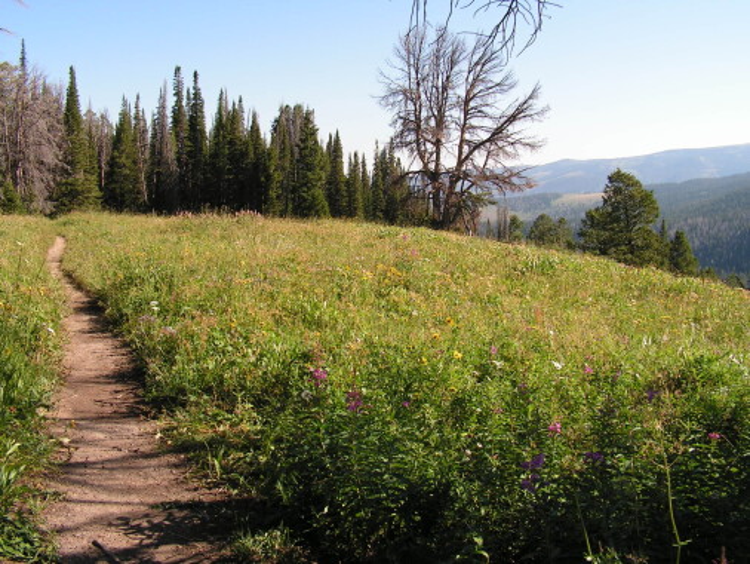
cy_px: 282
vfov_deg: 39.7
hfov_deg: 51.3
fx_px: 780
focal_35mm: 36
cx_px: 375
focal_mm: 6
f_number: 4.8
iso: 64
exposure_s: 1/320
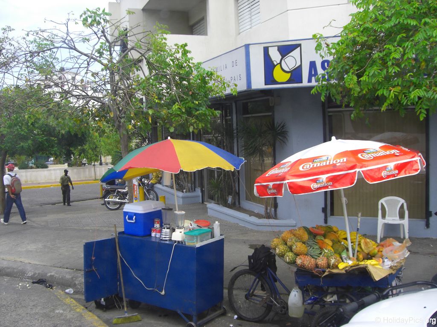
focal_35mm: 38
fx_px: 480
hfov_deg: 49.0
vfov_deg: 37.7
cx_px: 218
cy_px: 164
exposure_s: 1/200
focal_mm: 6.2
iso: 64
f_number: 2.7
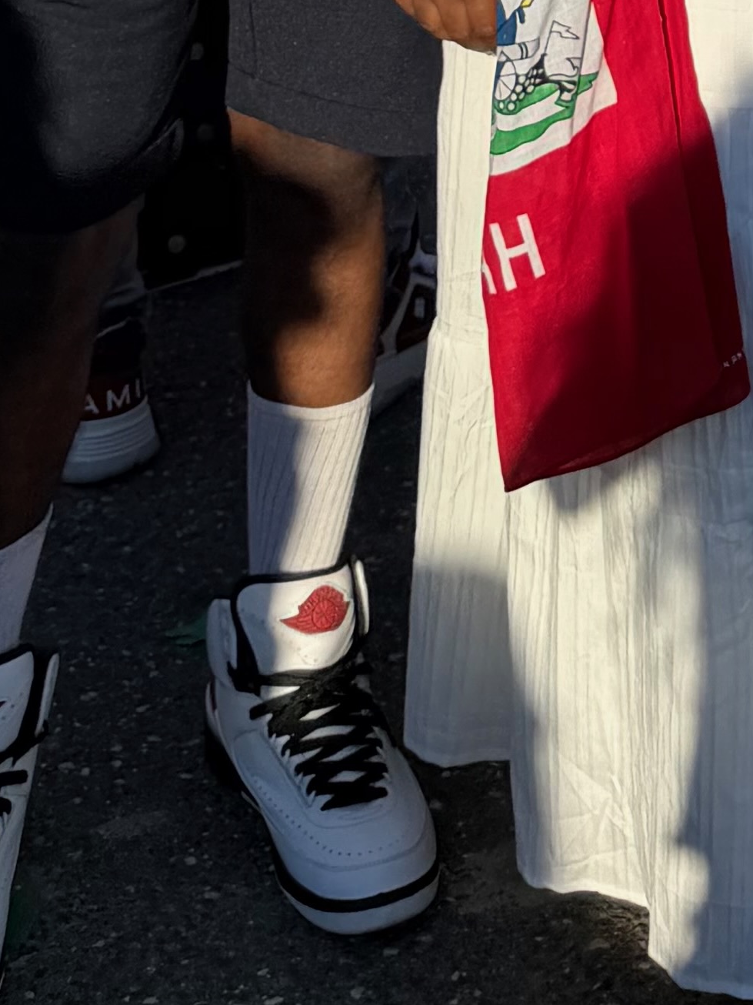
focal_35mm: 105
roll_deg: -0.4
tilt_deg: -1.4
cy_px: -957
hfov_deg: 13.4
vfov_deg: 15.3
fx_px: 3046
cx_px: 1092
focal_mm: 6.76
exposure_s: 1/4975
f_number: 1.78
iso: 80
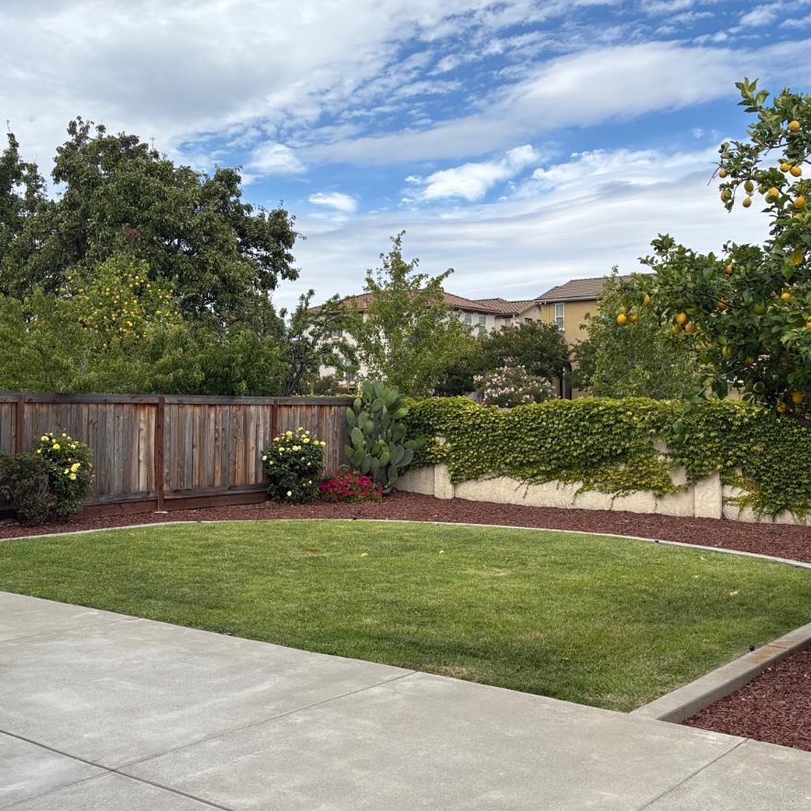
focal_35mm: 39
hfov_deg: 42.7
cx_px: 470
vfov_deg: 42.8
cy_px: 378
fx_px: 1034
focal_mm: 5.96
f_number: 1.6
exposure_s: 1/3831
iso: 50
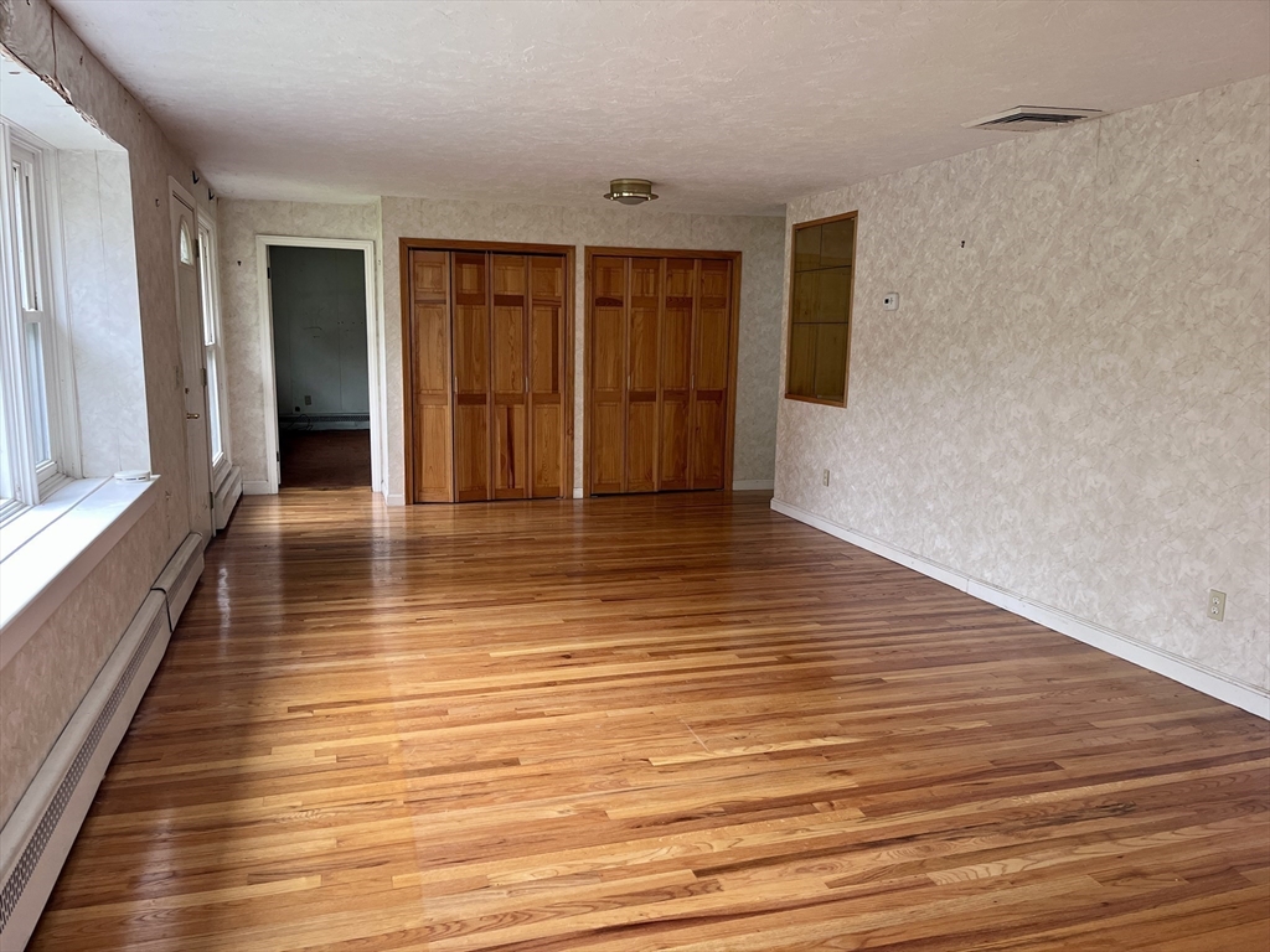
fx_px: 954
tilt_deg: -9.6
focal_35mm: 26
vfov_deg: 53.1
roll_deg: -1.0
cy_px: 476
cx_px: 635
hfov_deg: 67.3
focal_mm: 5.1
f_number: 1.6
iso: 125
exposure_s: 1/121
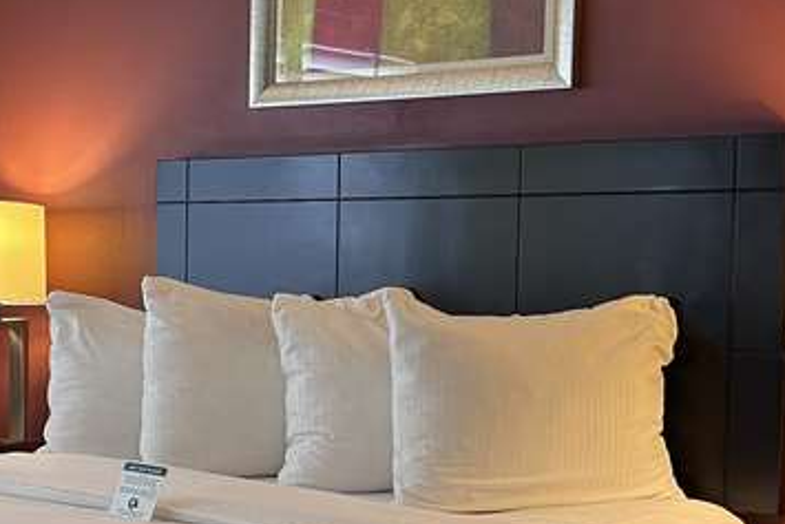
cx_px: 157
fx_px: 1701
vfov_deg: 17.5
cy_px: 345
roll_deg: -0.6
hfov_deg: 25.5
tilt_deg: -3.1
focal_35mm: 78
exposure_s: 1/60
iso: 100
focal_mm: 5.7
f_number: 1.5
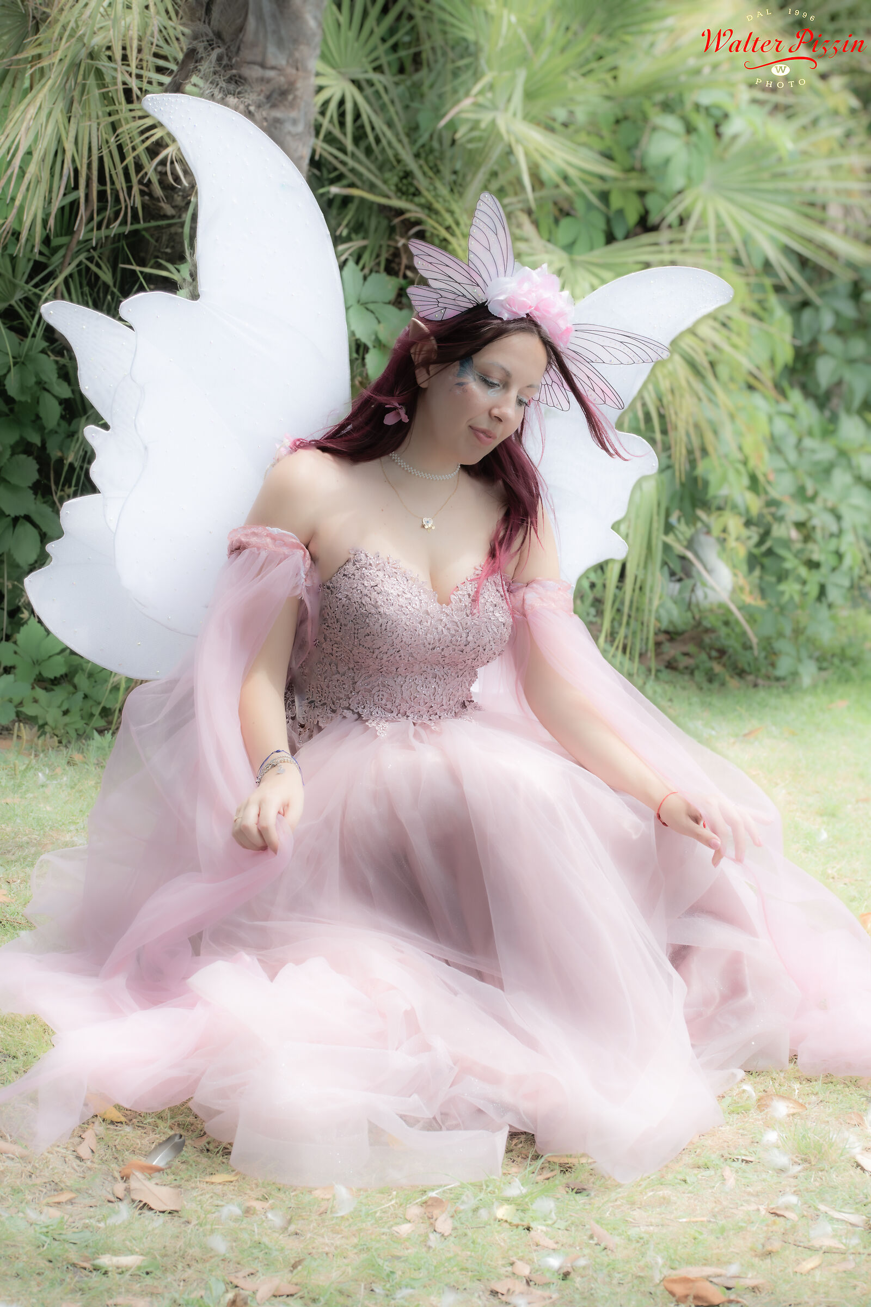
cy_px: 654
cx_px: 436
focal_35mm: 105
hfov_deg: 13.0
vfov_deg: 19.5
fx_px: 3810
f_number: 13
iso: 640
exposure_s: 1/640
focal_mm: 105
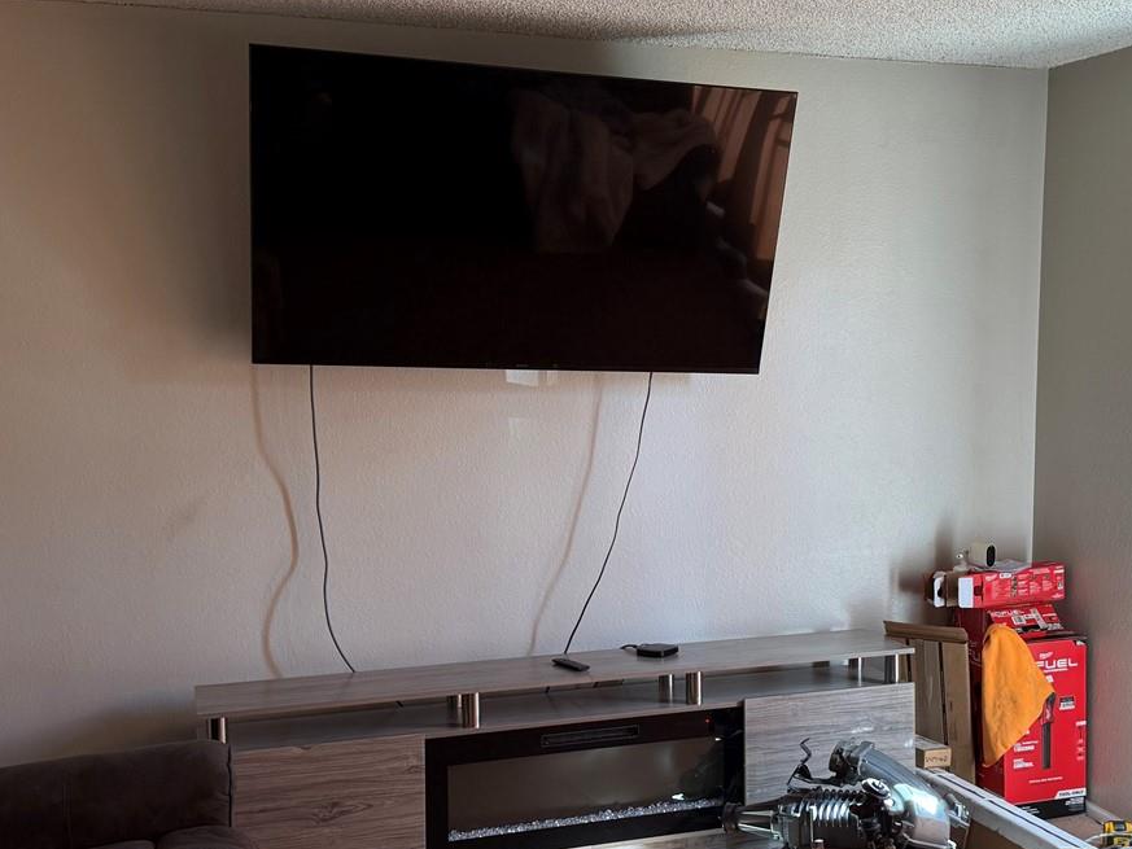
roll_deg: -0.4
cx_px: 726
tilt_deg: -6.1
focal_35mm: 44
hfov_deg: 42.5
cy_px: 464
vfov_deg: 32.9
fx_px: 1439
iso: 160
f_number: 1.78
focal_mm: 6.76
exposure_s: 1/121
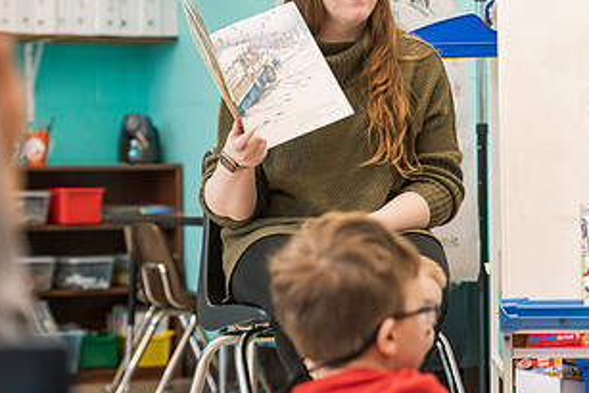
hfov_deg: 13.2
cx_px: 391
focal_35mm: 155
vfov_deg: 8.9
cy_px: 202
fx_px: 2537
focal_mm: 82
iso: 1600
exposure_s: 1/160
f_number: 3.2
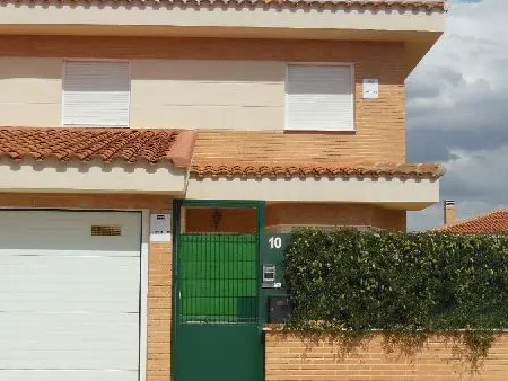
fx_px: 940
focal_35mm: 64
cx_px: 236
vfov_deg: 22.9
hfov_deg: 30.2
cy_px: 218
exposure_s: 1/2000
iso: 125
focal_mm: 8
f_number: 4.4
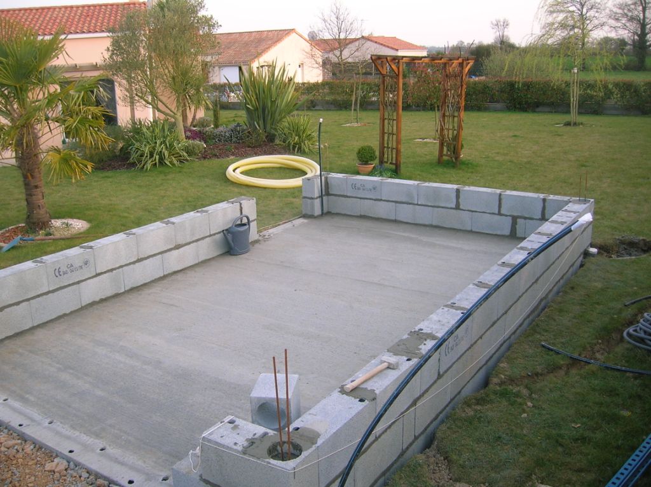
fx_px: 639
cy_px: 244
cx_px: 326
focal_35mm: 34
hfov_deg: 54.0
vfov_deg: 41.7
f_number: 2.9
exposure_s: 1/63
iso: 50
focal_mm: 5.7
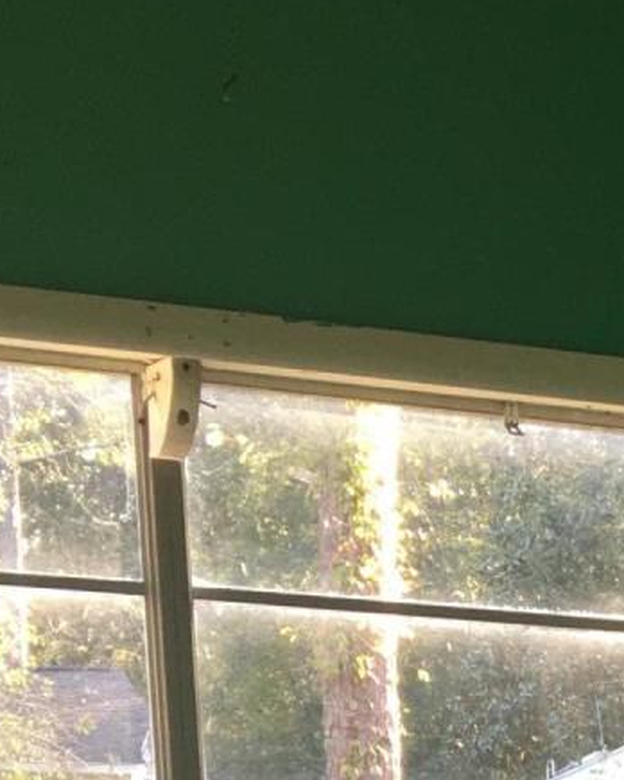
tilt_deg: -14.2
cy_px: 1714
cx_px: 1117
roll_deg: -1.4
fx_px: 3001
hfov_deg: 11.1
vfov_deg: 12.4
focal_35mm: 130
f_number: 2.2
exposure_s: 1/40
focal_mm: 4.15
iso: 32
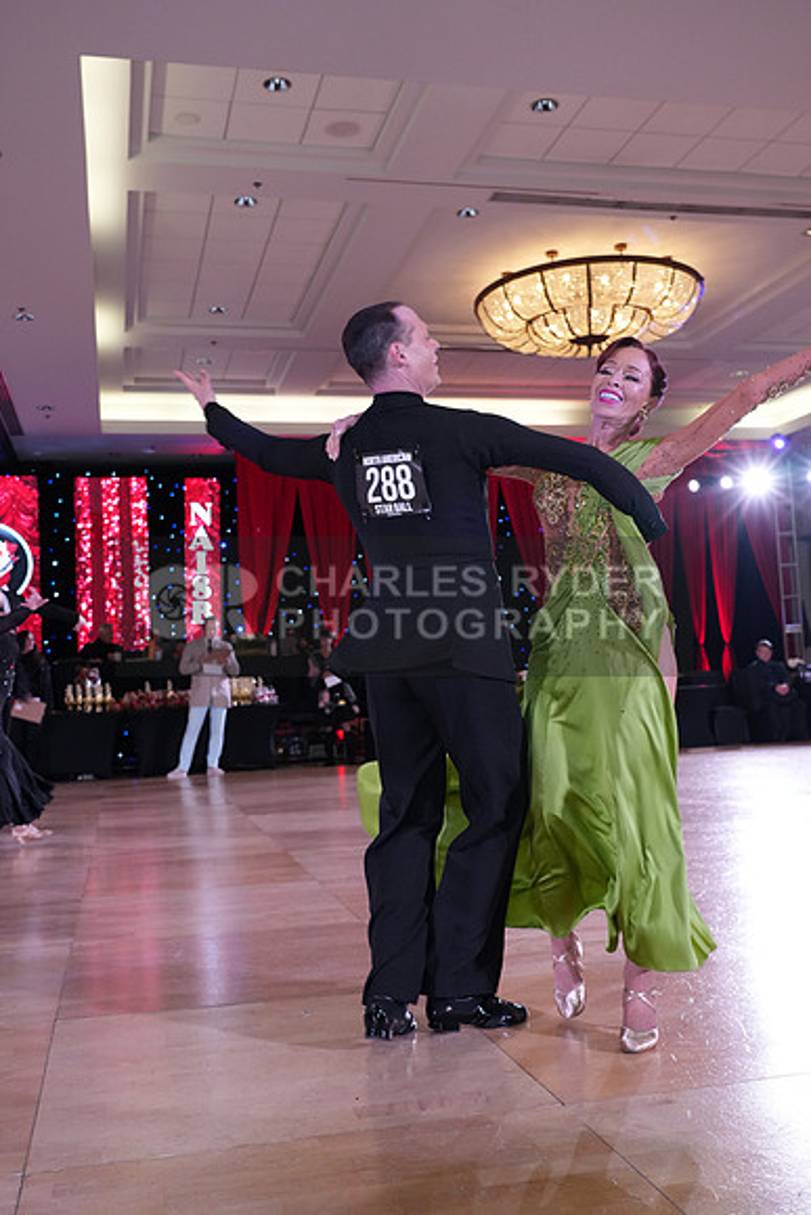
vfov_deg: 57.2
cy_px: 608
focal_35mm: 33
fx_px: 1114
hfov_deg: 40.0
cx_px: 406
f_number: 5
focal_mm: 33
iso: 2500
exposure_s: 1/250
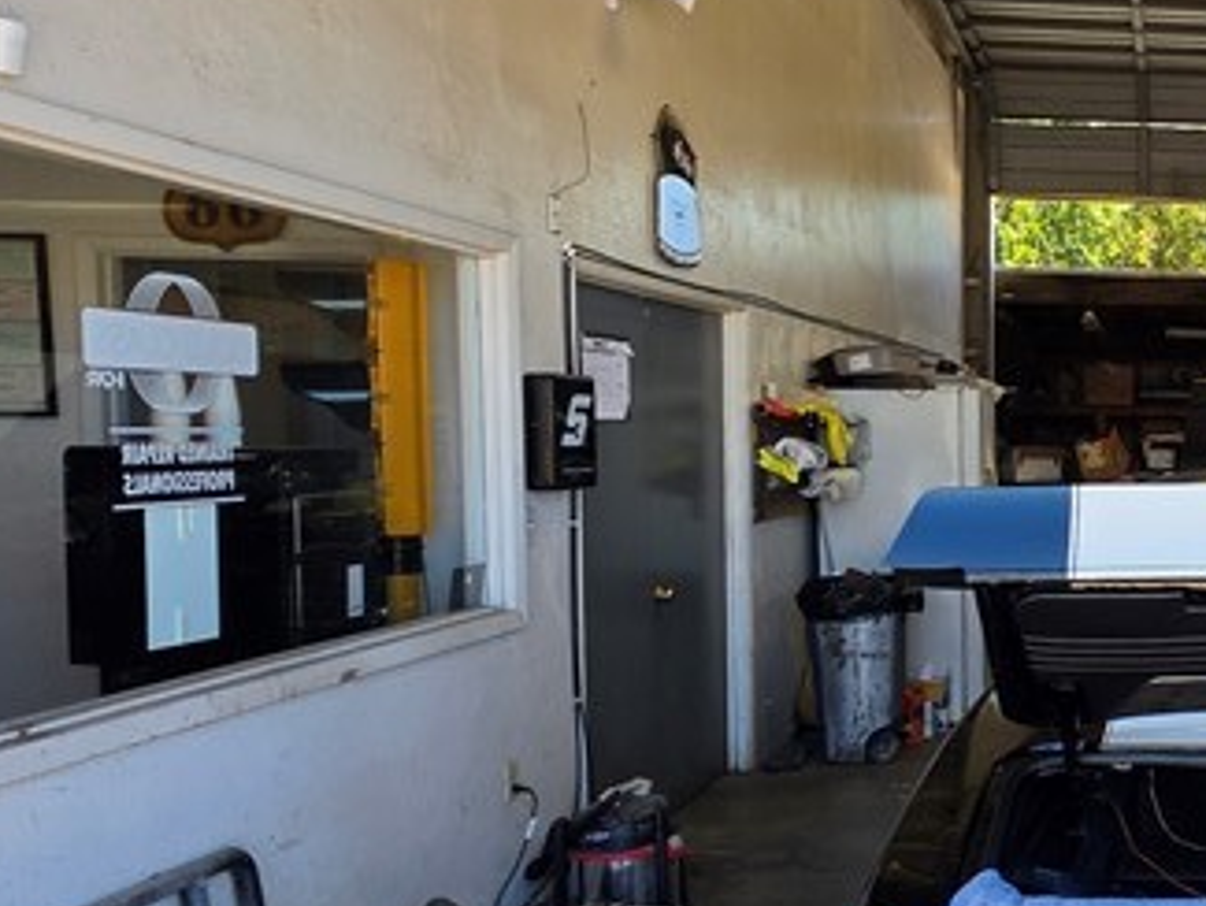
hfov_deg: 38.2
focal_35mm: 41
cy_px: 538
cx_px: 1317
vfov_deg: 35.1
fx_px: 1429
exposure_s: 1/368
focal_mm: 2.2
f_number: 1.9
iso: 32
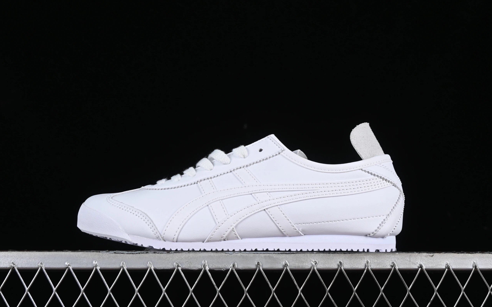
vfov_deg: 16.9
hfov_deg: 26.8
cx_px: 247
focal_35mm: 77
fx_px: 1032
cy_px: 148
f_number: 8
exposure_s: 1/100
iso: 160
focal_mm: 50
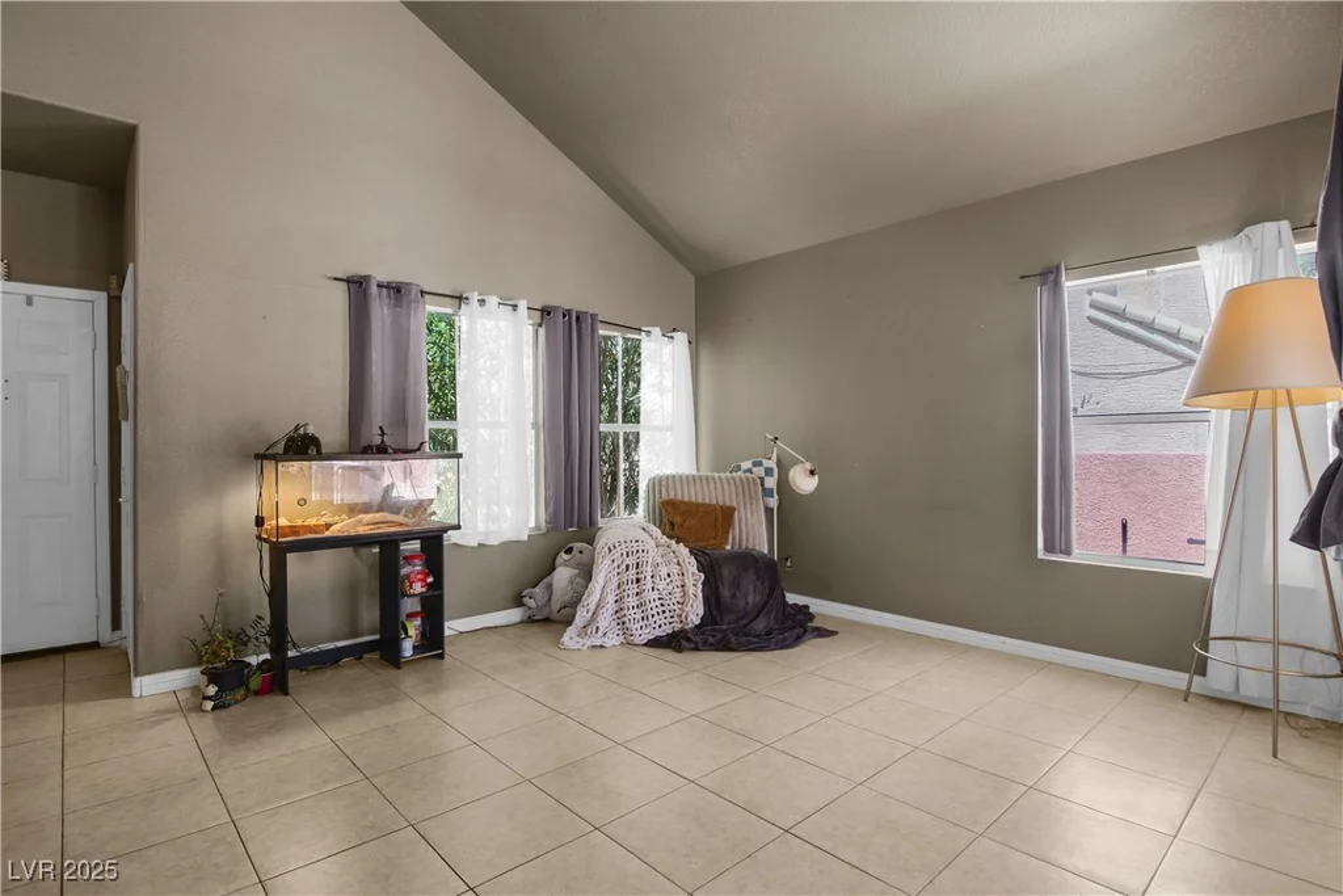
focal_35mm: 16
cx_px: 672
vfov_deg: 73.8
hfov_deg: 96.7
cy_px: 448
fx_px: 597
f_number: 7.1
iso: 800
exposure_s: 1/40
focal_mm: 11
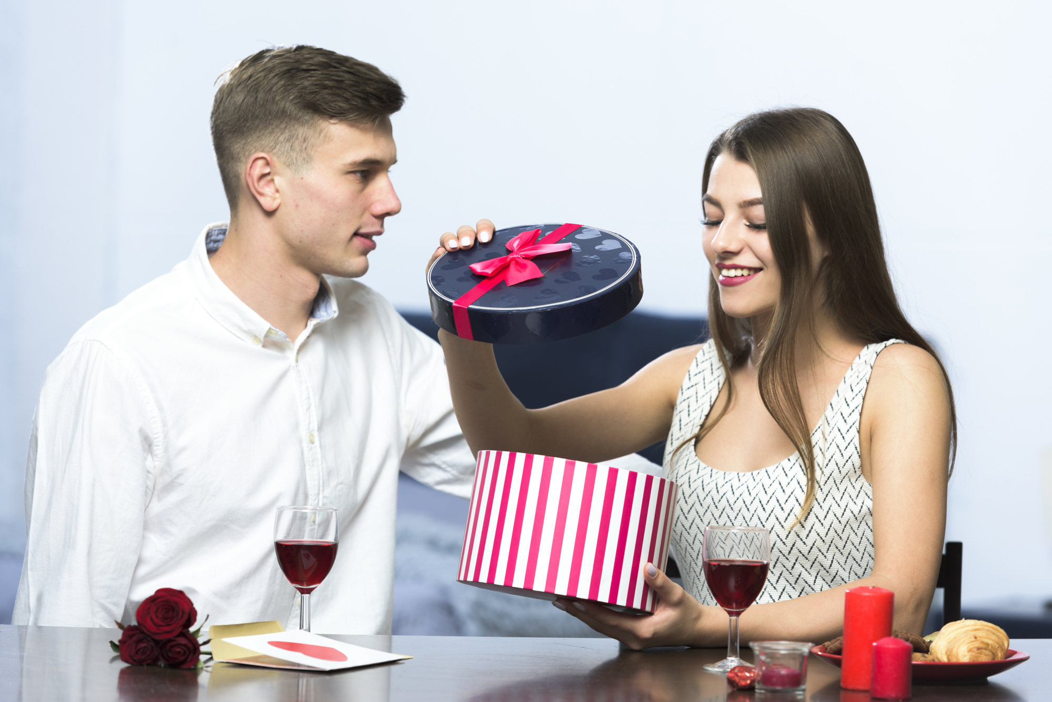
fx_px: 4091
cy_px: 351
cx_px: 526
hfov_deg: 14.7
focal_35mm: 140
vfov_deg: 9.8
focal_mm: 140
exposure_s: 1/125
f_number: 5
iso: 160
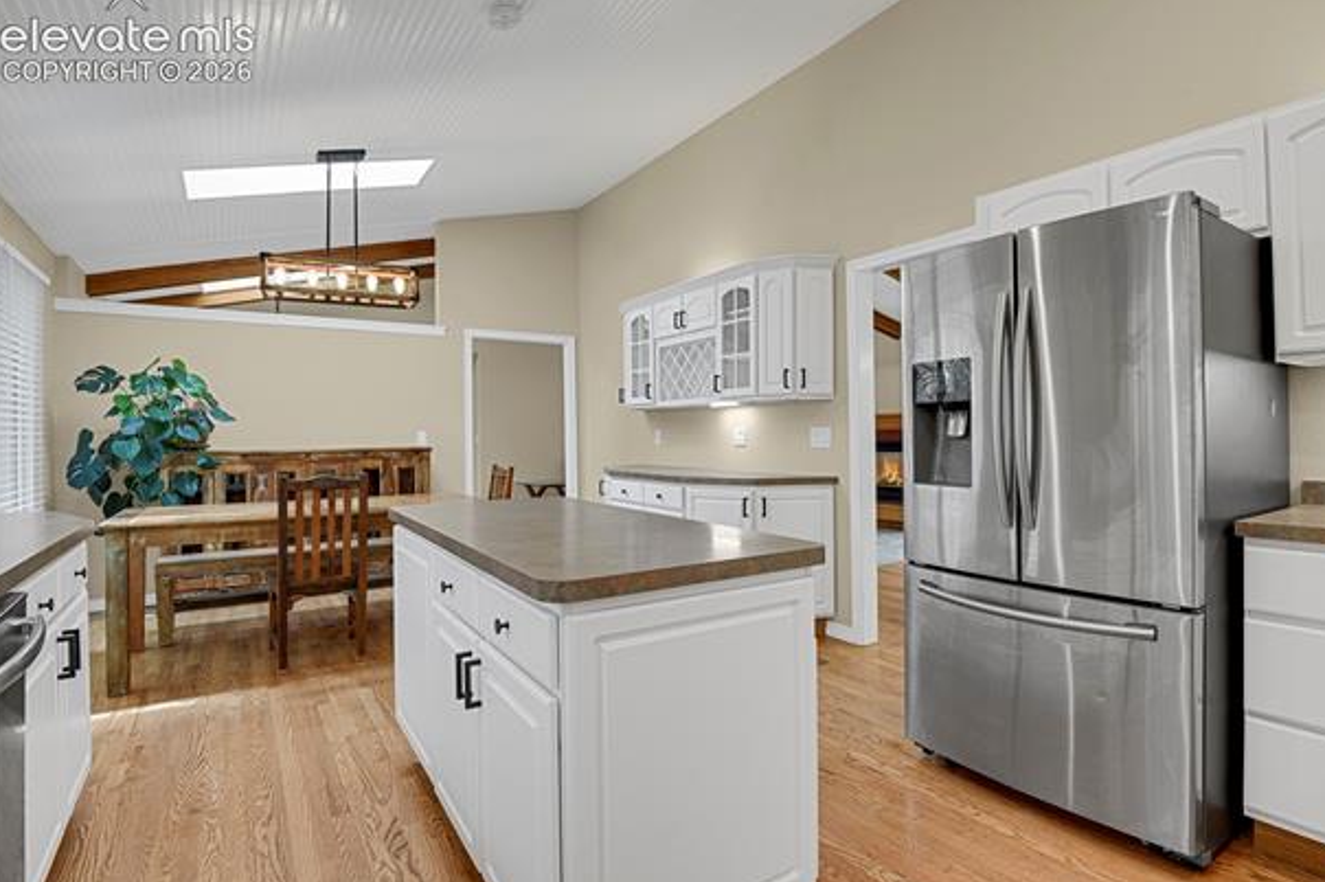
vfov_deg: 67.3
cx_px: 689
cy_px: 428
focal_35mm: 18
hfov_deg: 90.0
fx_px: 662
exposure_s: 1.6
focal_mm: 17
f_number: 8
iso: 250
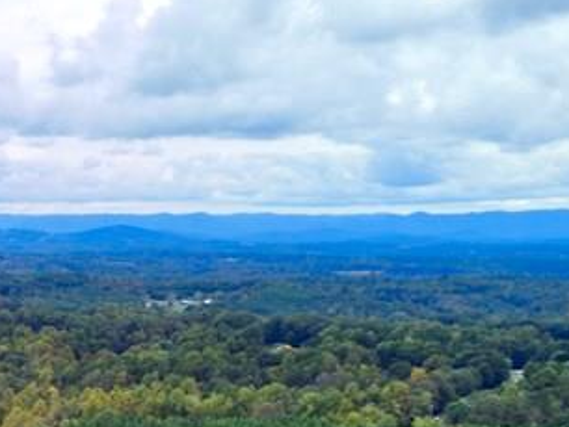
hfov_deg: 19.4
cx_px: -303
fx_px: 1431
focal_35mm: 87
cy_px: 672
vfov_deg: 15.5
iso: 100
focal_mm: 4.7
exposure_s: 1/30
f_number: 2.2
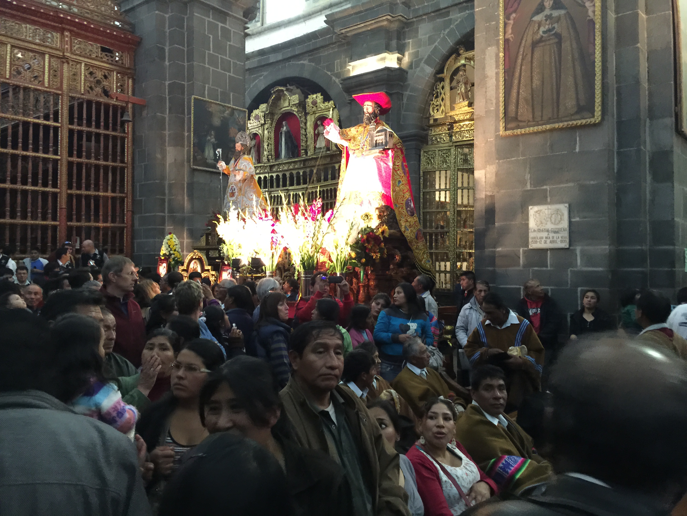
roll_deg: +0.7
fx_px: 576
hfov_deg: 61.7
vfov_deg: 48.2
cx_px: 344
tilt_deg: +0.5
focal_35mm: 29
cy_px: 258
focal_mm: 4.15
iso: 100
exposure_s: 1/4
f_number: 2.2
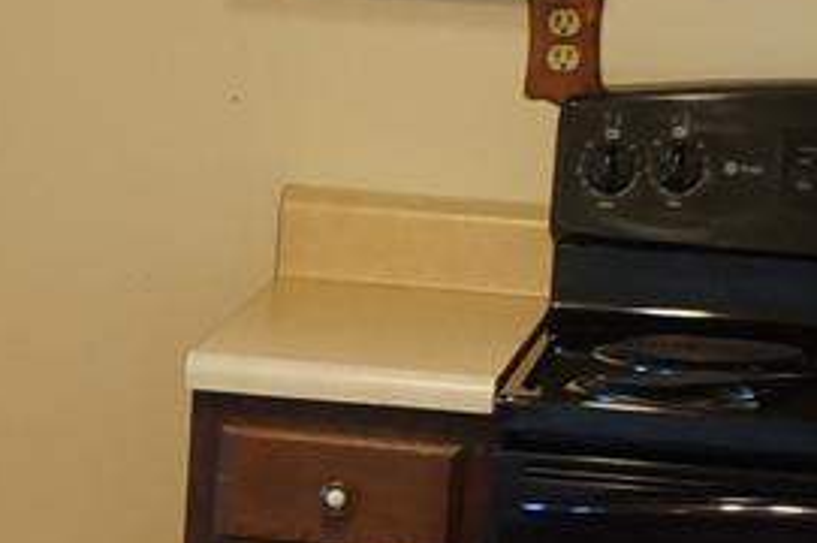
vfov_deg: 6.7
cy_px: 413
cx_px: -935
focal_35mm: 204
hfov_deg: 9.3
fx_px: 4624
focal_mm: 18
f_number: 4
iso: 500
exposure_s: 1/60
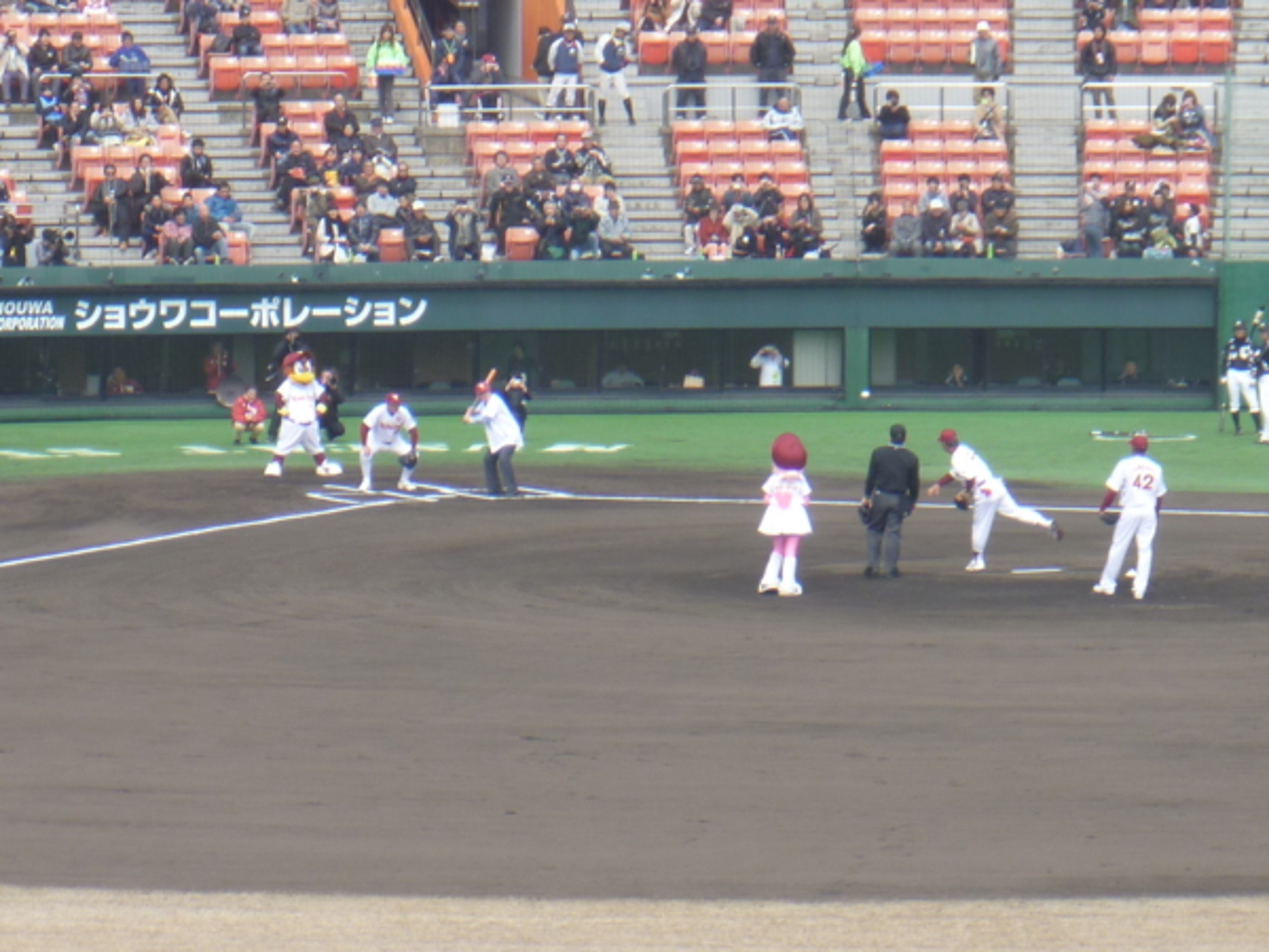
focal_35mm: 273
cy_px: 476
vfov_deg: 5.4
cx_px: 634
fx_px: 10008
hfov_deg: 7.3
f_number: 5.9
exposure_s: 1/125
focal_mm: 25.2
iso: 80
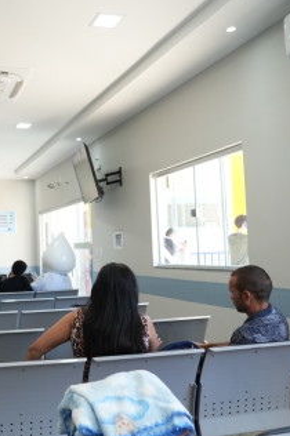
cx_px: 30
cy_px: 223
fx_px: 460
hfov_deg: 33.2
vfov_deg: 50.7
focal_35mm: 38
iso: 1250
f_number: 4
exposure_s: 1/250
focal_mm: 24
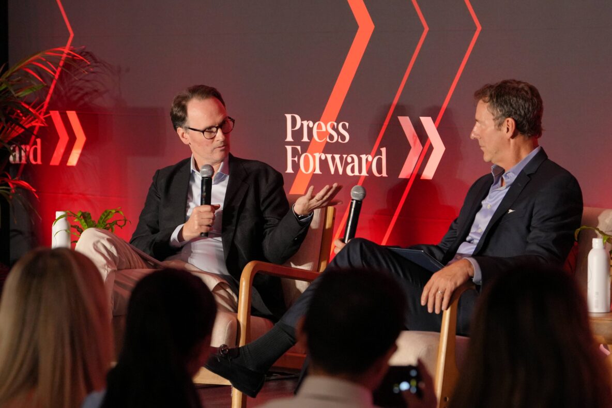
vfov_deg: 9.1
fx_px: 2549
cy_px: 204
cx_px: 306
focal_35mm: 150
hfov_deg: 13.7
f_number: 4
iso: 3200
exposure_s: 1/125
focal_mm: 100
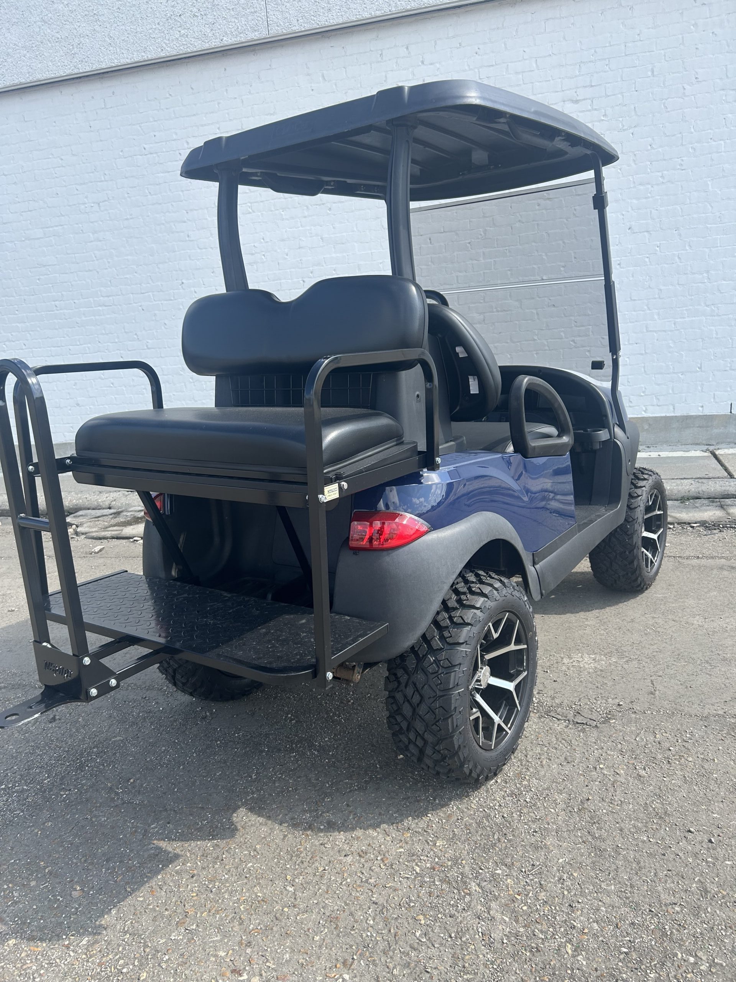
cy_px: 491
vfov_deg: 67.3
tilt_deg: -11.9
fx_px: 737
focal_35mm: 26
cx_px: 368
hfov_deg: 53.1
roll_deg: +4.3
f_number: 1.5
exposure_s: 1/1468
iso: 50
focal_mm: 5.7
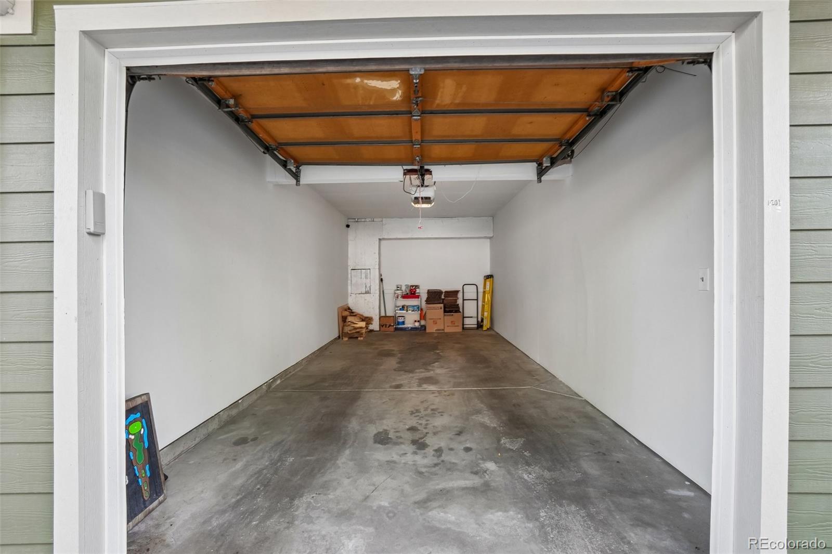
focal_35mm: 15
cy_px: 277
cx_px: 416
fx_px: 347
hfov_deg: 100.4
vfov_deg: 77.3
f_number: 8
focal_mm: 10
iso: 320
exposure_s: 1/15
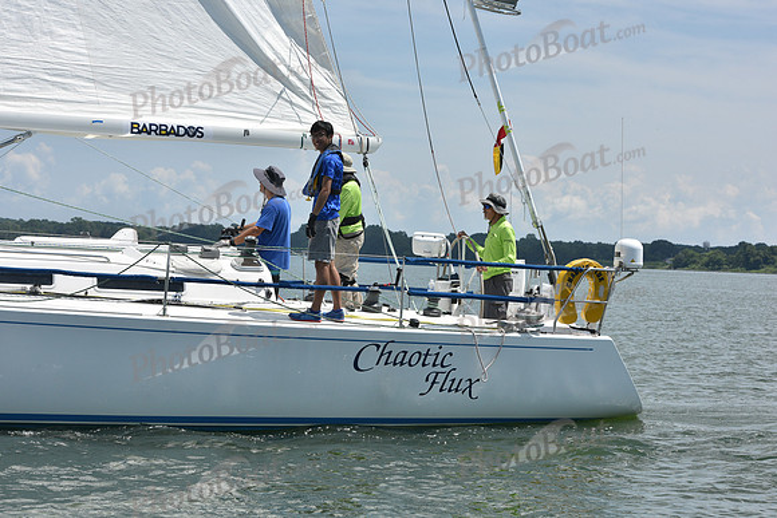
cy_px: 259
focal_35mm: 92
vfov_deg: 14.9
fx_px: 1986
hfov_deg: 22.1
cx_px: 388
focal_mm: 92
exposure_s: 1/1000
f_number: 10
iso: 320
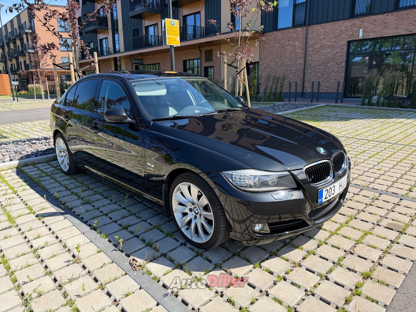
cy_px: 156
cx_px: 208
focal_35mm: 24
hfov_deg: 71.6
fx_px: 288
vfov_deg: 56.8
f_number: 1.78
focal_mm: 6.76
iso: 80
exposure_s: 1/1949
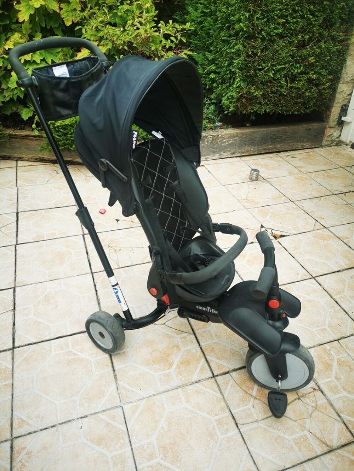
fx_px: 368
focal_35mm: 27
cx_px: 177
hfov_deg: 51.4
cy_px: 236
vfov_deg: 65.3
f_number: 1.8
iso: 50
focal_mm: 5.58
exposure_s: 1/664
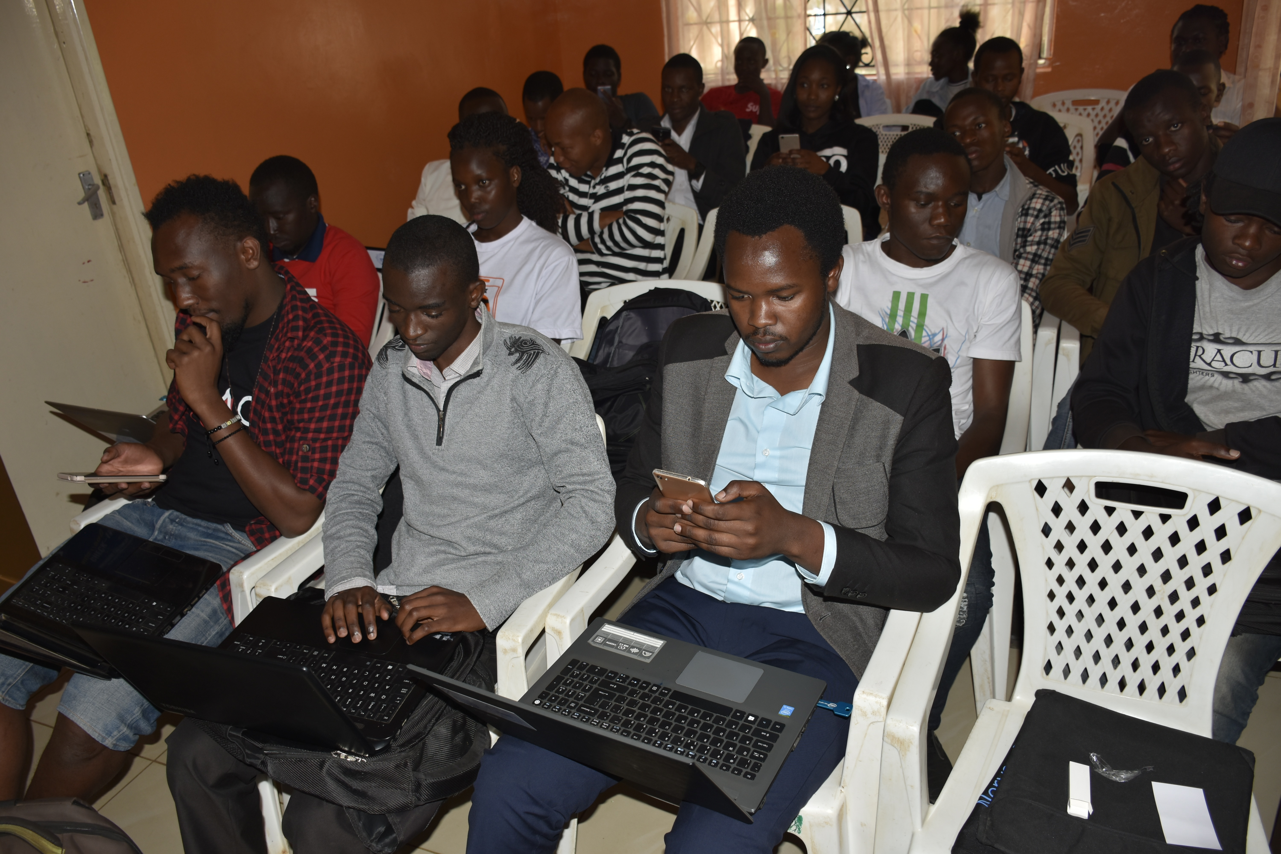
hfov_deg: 67.4
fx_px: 961
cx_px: 640
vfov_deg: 47.9
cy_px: 427
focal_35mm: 27
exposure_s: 1/60
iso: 100
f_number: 3.5
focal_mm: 18
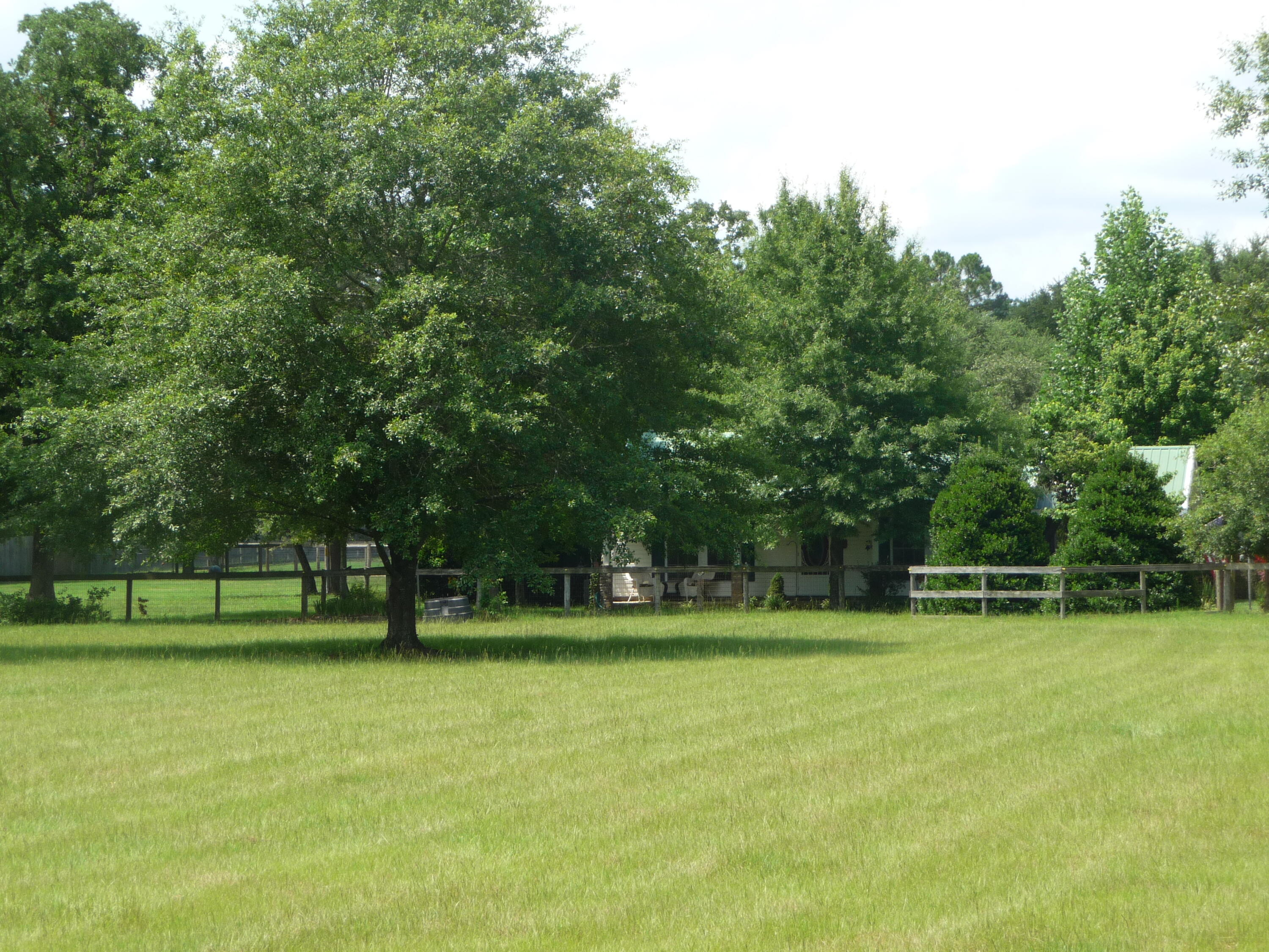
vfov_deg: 12.5
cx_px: 634
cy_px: 476
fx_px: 4362
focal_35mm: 119
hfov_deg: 16.6
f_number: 4.7
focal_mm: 20.3
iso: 100
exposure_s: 1/320
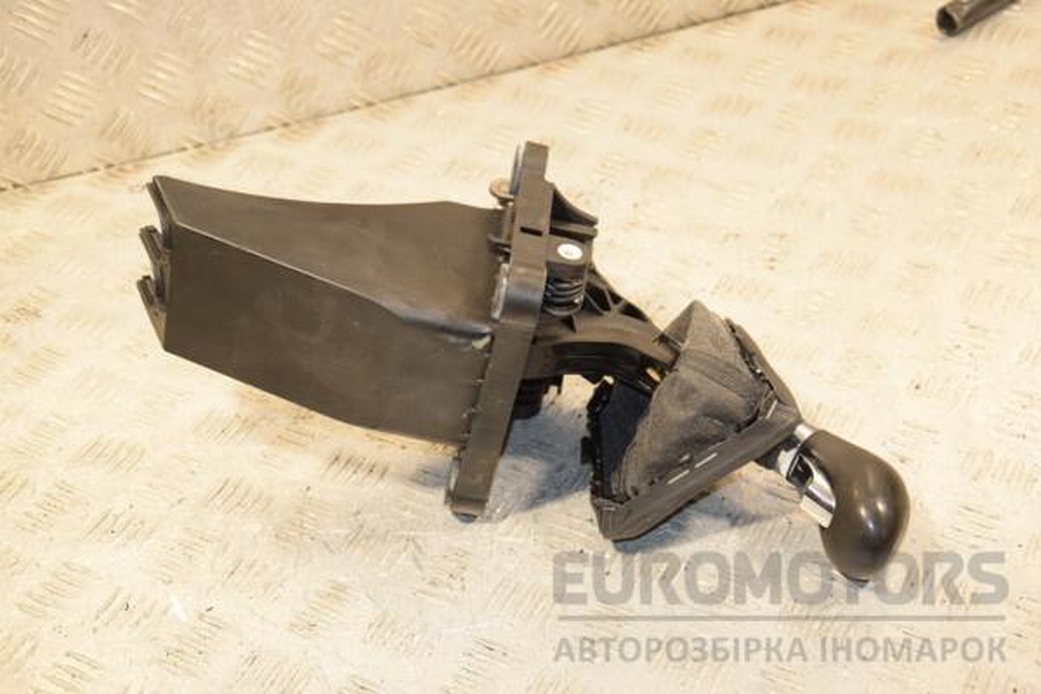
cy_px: 347
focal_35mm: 57
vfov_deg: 23.8
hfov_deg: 35.1
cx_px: 520
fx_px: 1648
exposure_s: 1/200
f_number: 5
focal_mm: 38
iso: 800
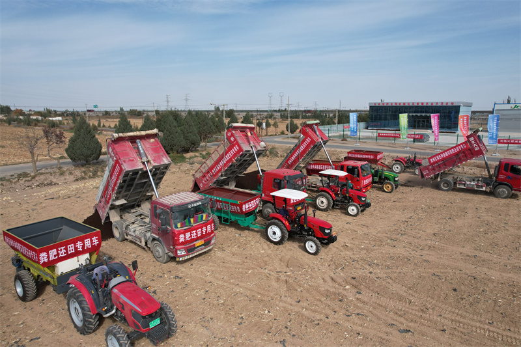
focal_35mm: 22
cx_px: 260
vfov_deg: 57.2
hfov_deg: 78.6
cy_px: 174
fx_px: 318
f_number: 2.8
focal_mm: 8.38
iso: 100
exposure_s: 1/2500
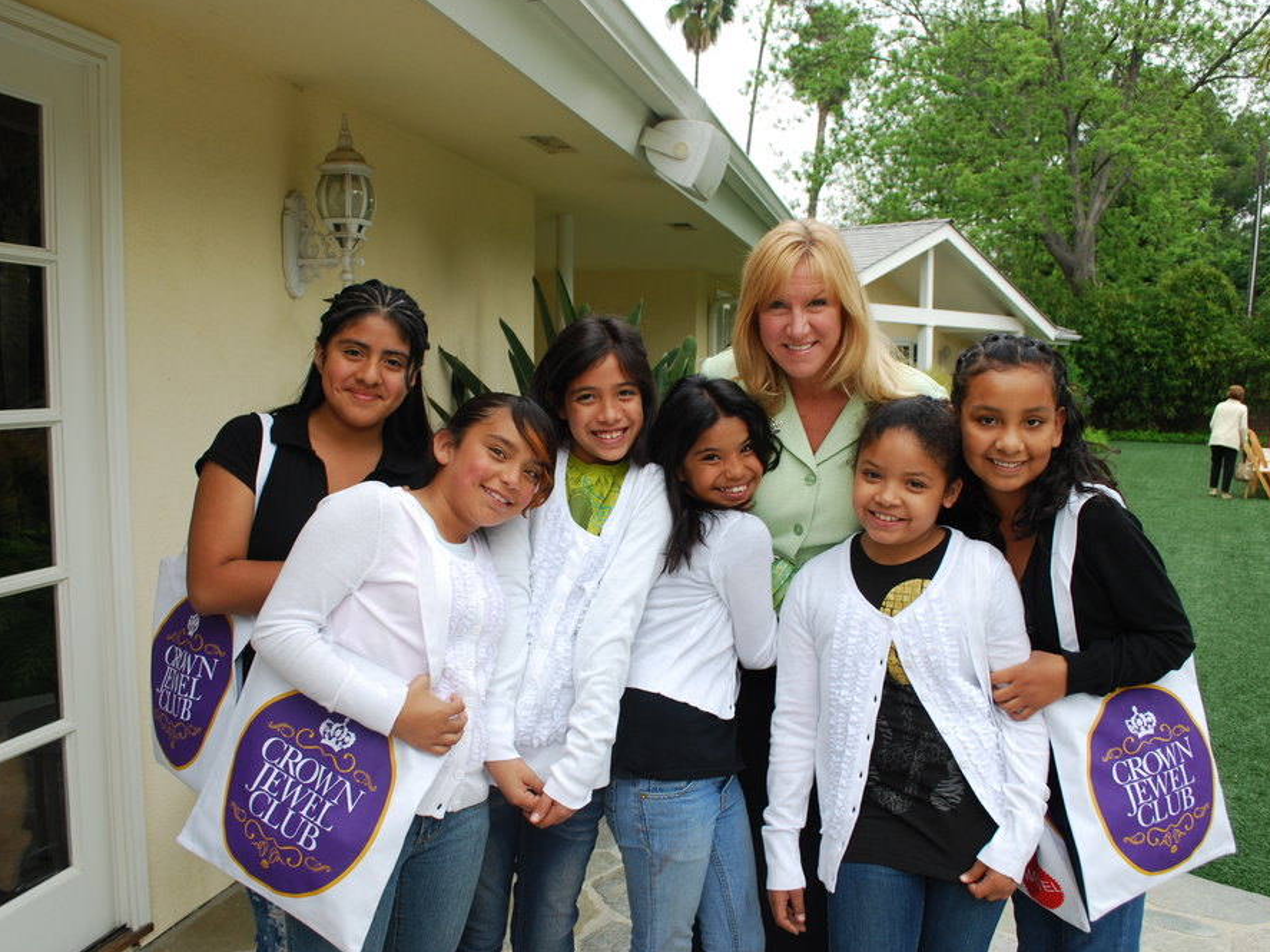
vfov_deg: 46.8
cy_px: 483
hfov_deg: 60.0
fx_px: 1100
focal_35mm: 30
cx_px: 640
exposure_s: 1/125
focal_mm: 18
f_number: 5.6
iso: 200
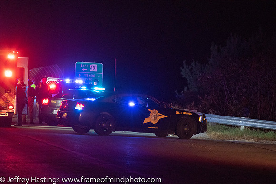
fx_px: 2013
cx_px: 138
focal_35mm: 262
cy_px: 92
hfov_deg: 7.8
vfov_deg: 5.2
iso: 2000
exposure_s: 1/160
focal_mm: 175
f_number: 5.3
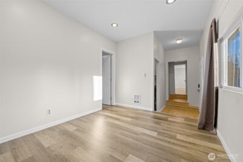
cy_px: 81
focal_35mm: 14
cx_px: 122
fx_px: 95
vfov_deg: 81.3
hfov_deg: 104.2
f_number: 8
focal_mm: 14
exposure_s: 1/4
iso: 250
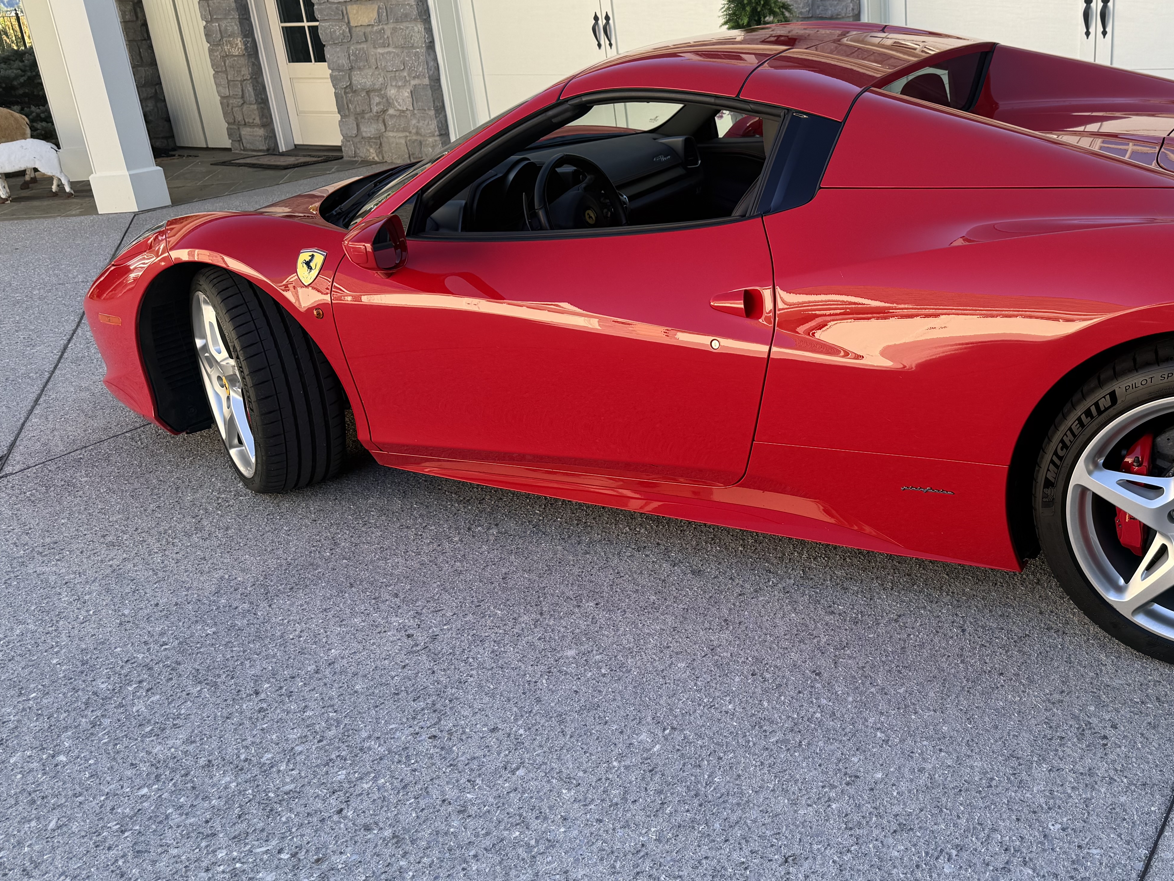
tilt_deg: -21.7
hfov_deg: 51.1
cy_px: 454
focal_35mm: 35
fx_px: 1187
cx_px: 830
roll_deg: +2.7
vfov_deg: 40.7
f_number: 1.78
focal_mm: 6.76
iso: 80
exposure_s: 1/528
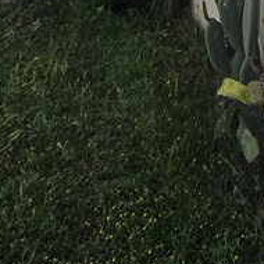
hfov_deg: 23.5
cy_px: -183
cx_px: 368
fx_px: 535
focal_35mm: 62
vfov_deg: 21.0
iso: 50
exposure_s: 1/2000
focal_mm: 2.2
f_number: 2.2
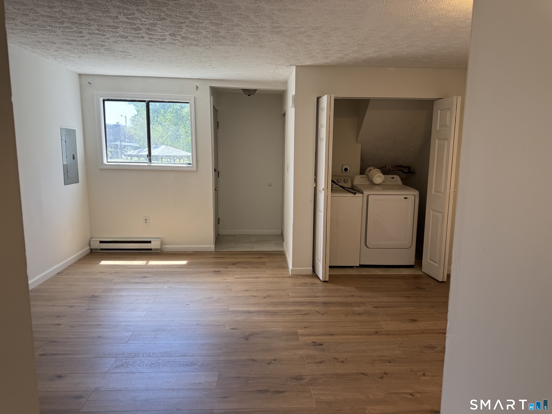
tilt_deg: -8.1
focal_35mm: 24
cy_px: 207
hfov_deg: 71.6
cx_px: 276
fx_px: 383
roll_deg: -1.1
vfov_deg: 56.8
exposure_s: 1/166
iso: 80
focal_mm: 6.76
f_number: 1.78
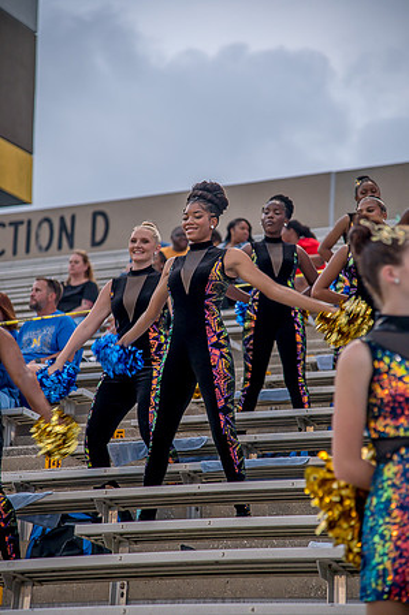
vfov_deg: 17.1
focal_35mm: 120
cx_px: 204
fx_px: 2050
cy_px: 308
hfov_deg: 11.4
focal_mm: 120
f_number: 4
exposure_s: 1/200
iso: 400
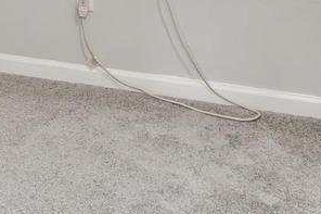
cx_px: 7
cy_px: -200
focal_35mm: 73
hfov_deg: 26.4
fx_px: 651
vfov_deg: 15.4
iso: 400
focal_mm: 10
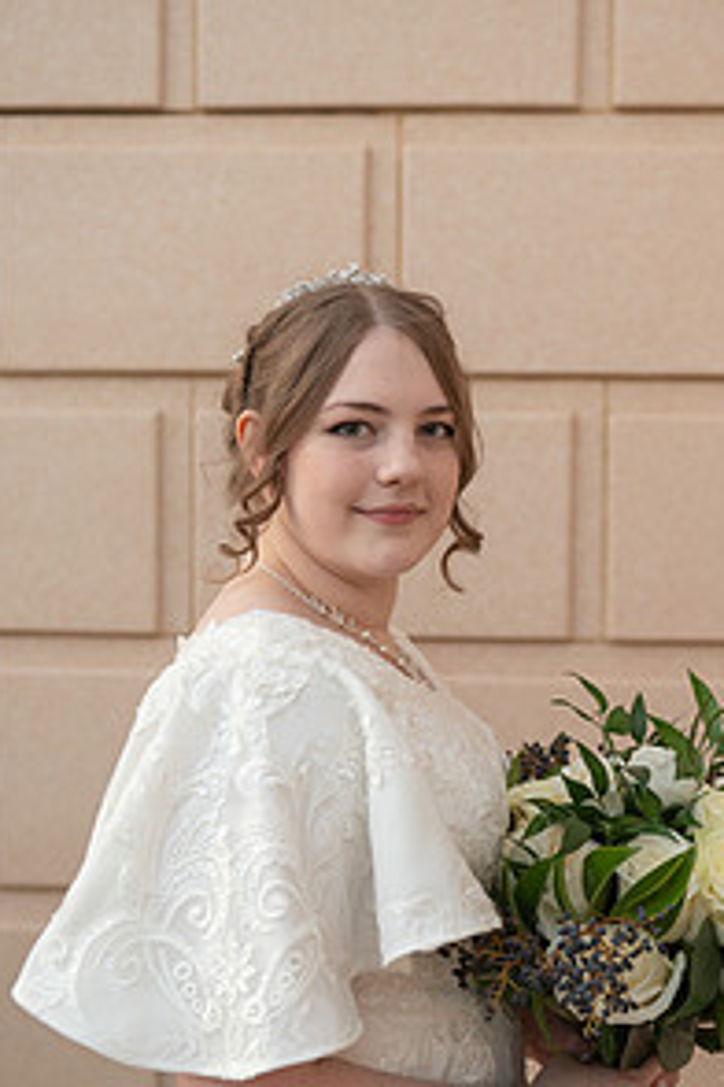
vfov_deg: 36.2
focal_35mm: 55
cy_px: 558
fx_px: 1659
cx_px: 423
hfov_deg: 24.6
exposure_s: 1/400
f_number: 2.8
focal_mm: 36
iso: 1000
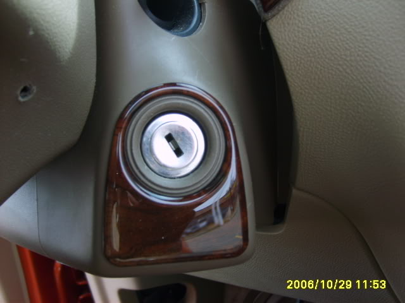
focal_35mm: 35
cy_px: 152
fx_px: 409
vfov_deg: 40.7
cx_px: 202
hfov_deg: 52.6
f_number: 2.8
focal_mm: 5.8
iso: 50
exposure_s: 1/90
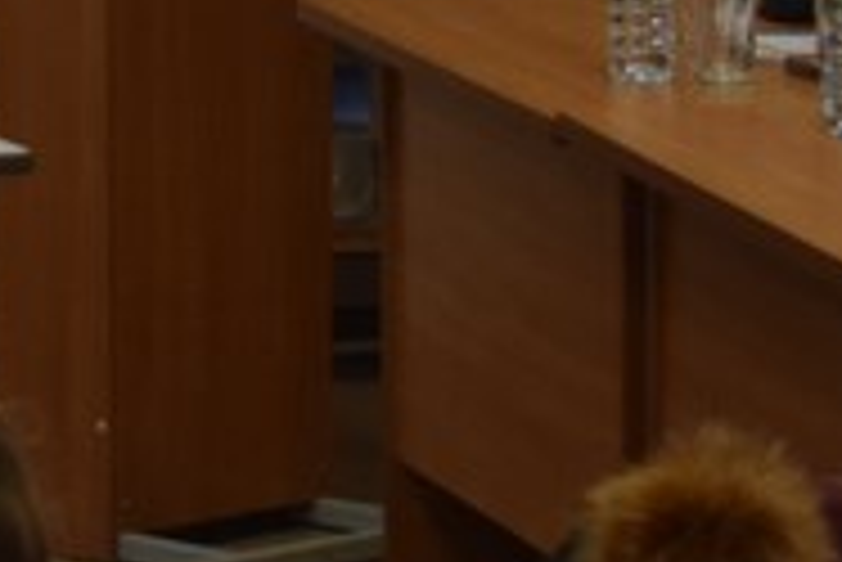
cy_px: -940
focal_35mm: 333
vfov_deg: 4.0
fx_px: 7794
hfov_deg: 6.0
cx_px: -747
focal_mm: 36
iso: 500
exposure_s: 1/60
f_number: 4.8
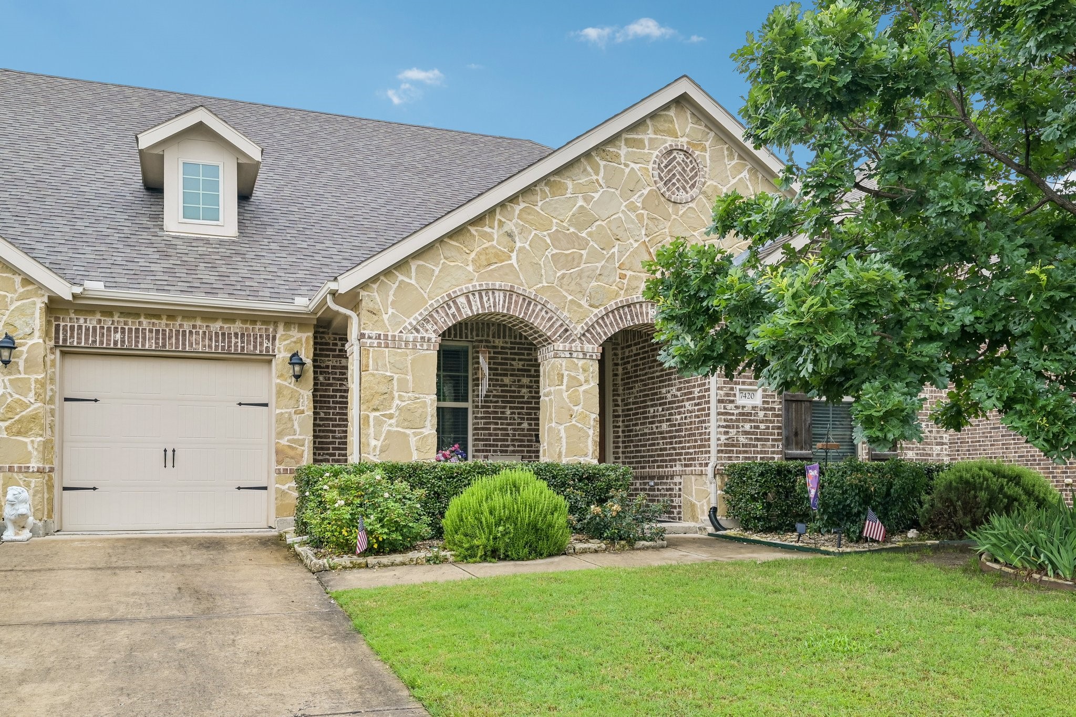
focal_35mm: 30
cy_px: 358
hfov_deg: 61.9
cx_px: 538
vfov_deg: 43.6
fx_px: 897
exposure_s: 1/400
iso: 400
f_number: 8
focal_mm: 30
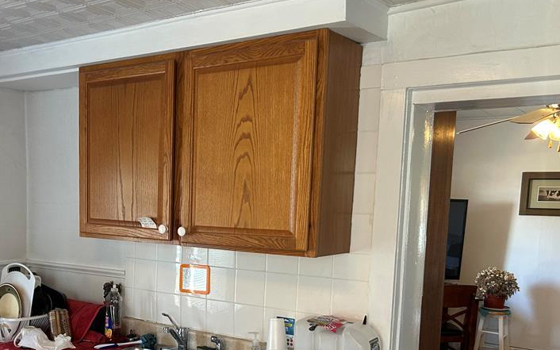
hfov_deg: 48.5
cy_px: 271
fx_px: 610
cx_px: 190
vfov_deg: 31.3
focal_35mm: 40
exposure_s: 1/60
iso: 160
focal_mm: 5.7
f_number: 1.5
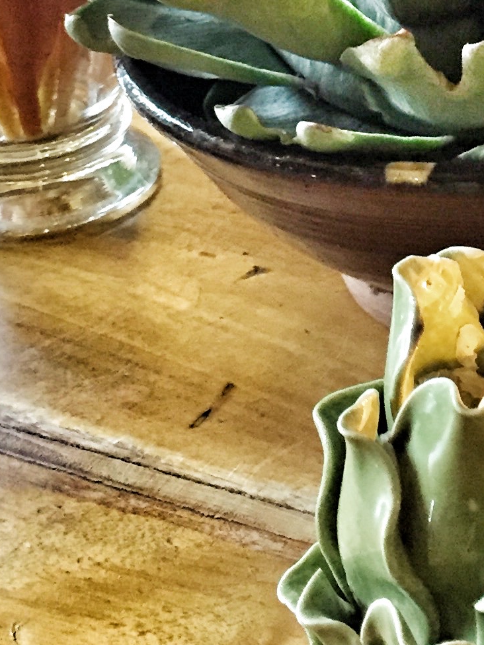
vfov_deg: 19.3
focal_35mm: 97
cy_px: -85
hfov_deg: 15.0
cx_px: 485
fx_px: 1808
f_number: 2.2
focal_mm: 4.15
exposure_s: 1/17
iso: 250
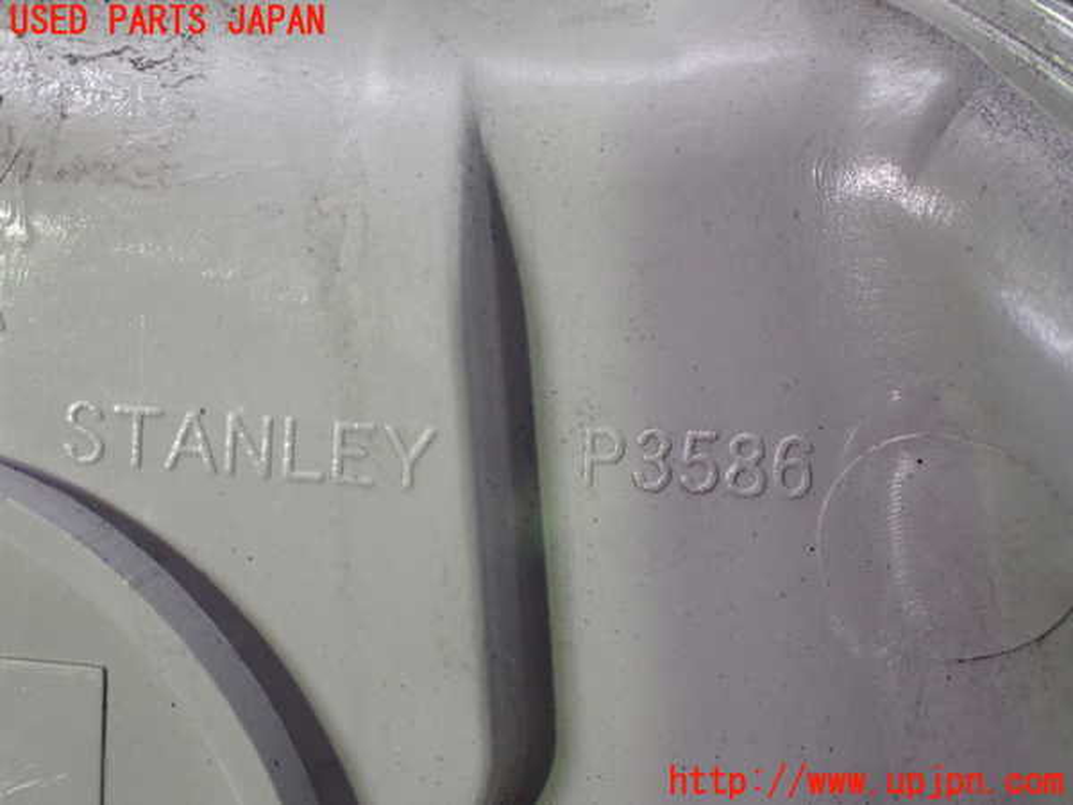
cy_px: 402
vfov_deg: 30.9
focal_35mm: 47
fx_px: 1457
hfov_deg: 40.4
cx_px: 536
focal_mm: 8.4
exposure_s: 1/50
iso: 800
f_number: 3.1
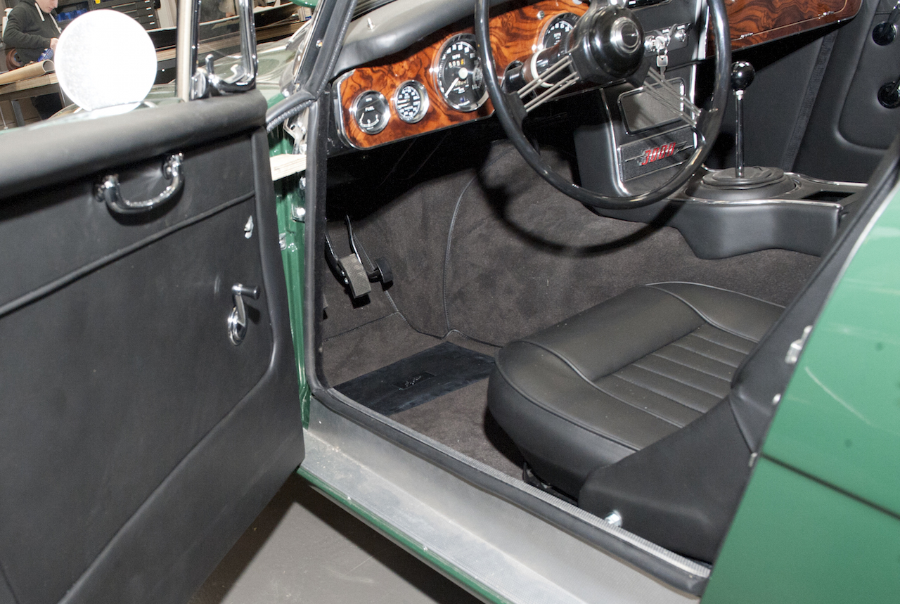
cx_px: 450
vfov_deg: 53.3
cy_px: 302
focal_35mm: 24
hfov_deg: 73.6
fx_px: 601
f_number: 8
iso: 3200
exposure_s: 1/60
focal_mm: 24
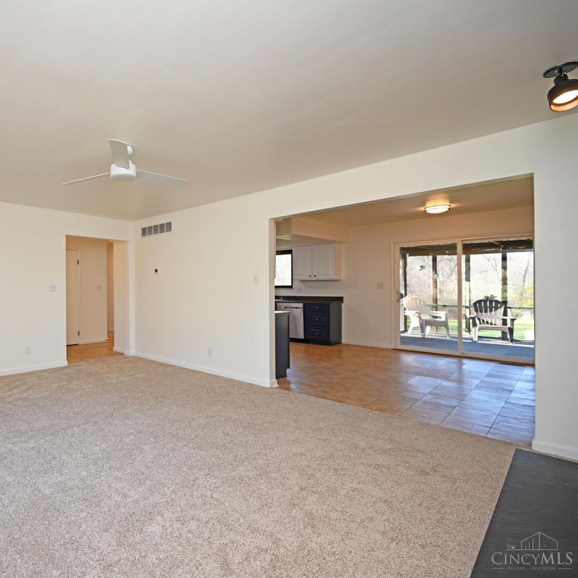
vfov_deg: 80.7
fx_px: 340
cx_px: 143
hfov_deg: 74.8
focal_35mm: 18
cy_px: 287
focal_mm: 14
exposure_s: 1/60
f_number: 4
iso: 200
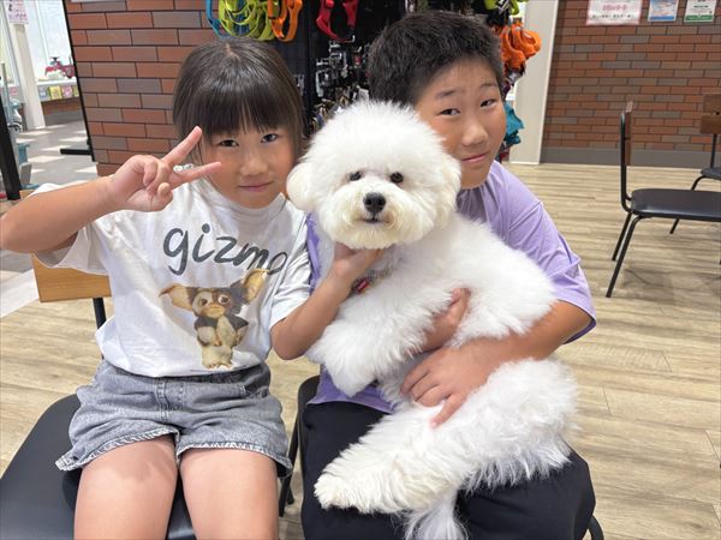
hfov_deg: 67.3
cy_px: 270
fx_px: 542
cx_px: 360
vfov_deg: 53.1
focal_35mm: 26
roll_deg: +0.2
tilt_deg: -22.0
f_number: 1.6
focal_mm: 5.96
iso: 64
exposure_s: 1/120
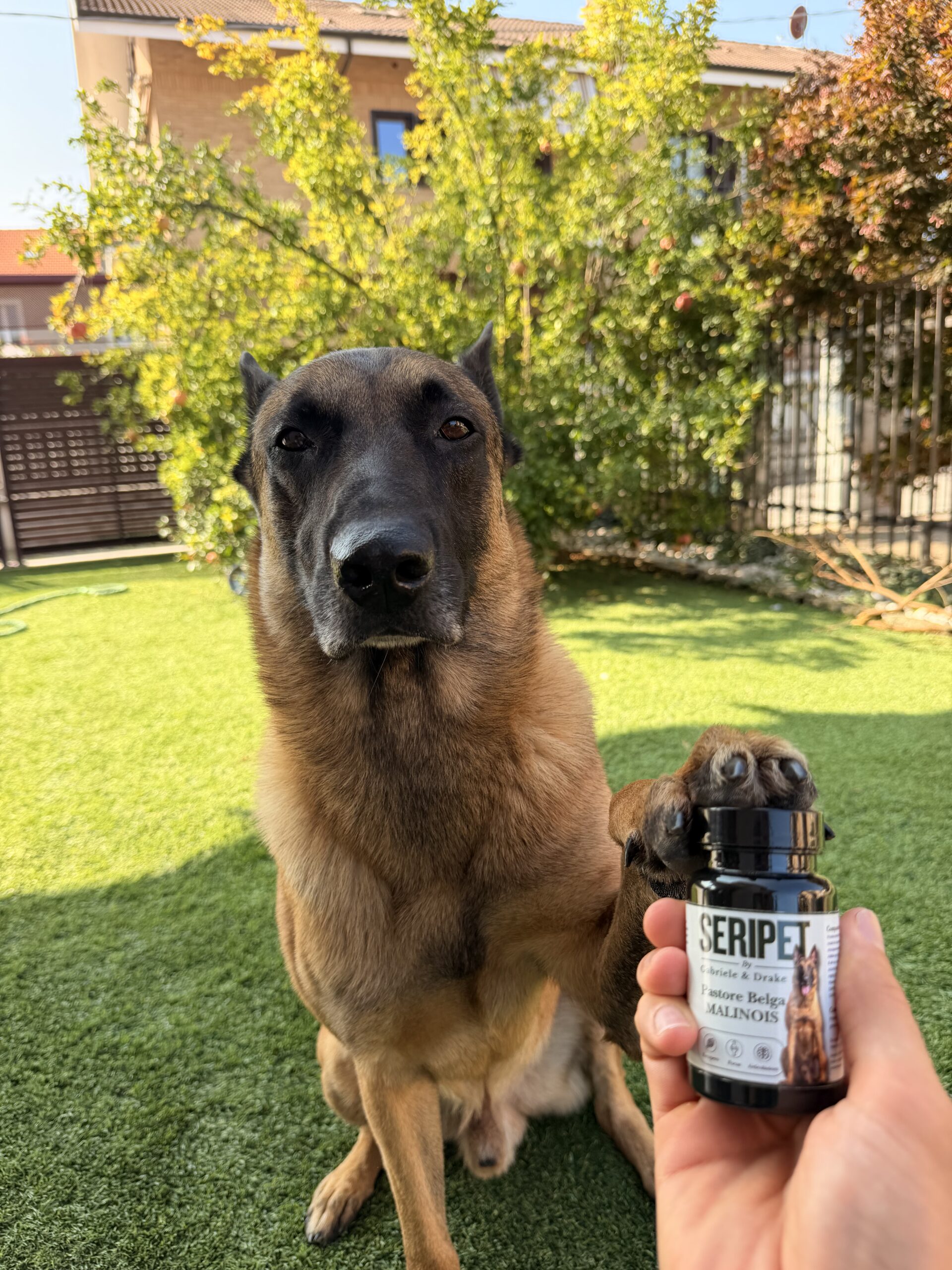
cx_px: 476
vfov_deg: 71.6
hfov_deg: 56.8
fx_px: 880
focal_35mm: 24
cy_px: 635
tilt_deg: -13.6
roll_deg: +4.4
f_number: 1.78
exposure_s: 1/695
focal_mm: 6.76
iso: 80
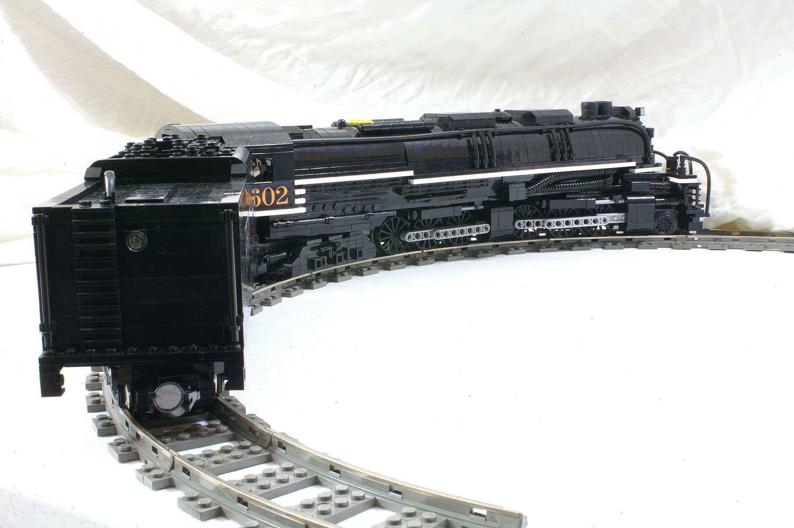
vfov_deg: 29.8
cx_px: 397
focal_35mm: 45
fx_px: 992
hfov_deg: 43.6
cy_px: 264
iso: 100
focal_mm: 30
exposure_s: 20
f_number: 32
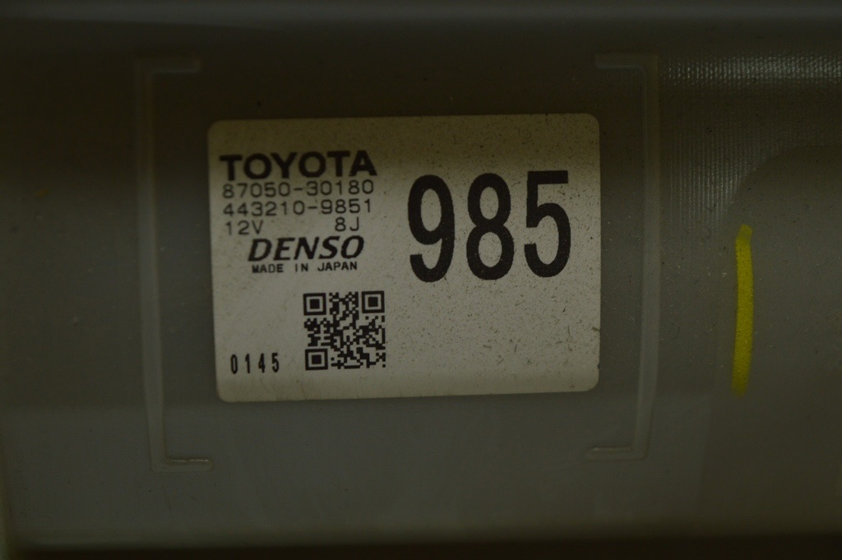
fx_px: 1928
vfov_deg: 16.5
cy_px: 280
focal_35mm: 82
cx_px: 421
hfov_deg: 24.6
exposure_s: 1/60
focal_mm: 55
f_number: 5.6
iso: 400
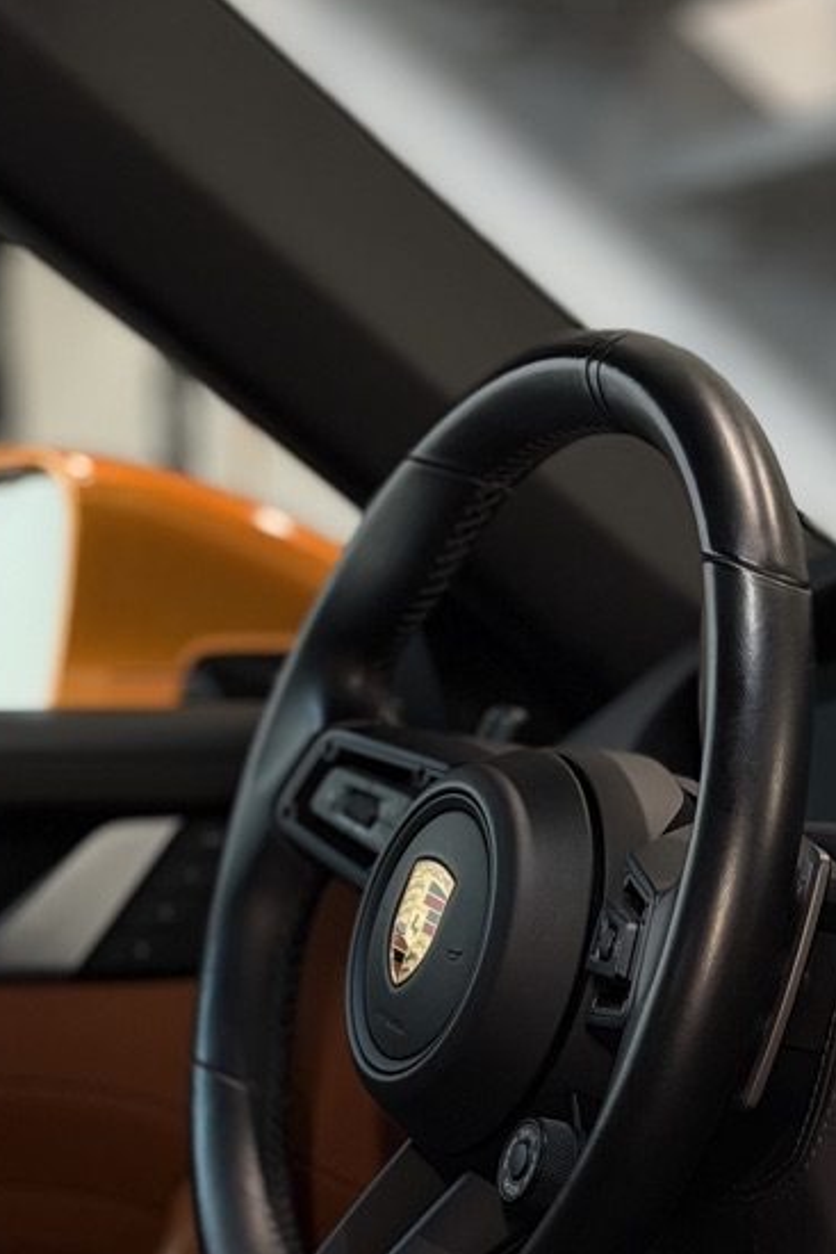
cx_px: 656
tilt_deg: -5.4
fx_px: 4421
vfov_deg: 15.8
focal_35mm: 127
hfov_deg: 10.8
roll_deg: +2.2
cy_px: 1245
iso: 80
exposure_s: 1/50
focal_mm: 6.76
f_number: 1.78
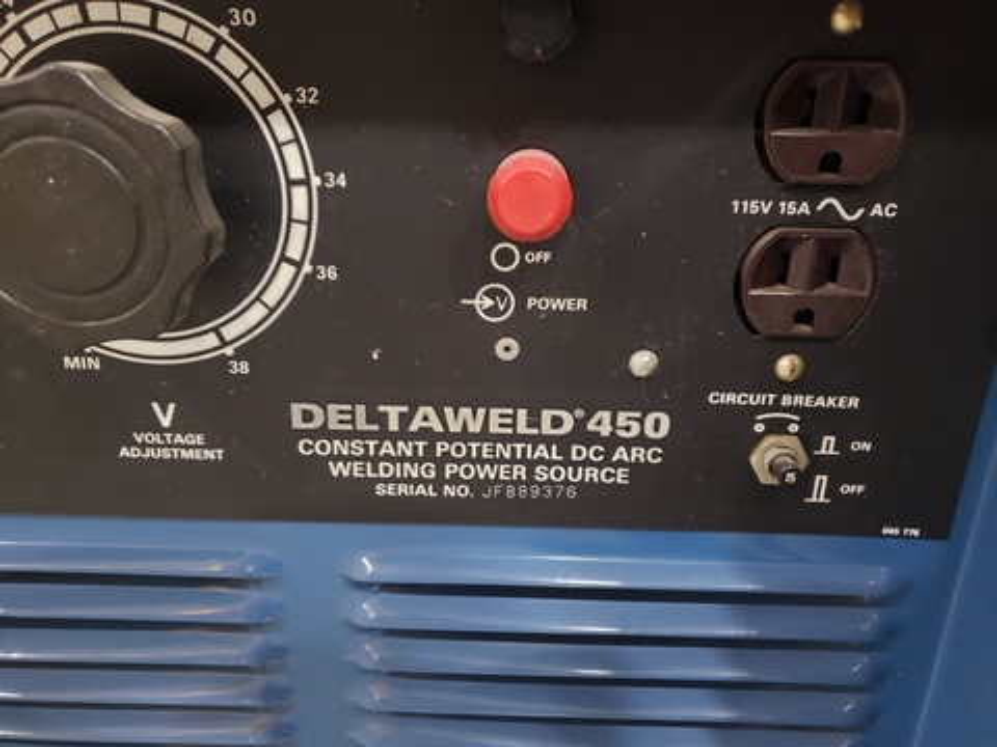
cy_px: 374
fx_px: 749
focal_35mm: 26
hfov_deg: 67.3
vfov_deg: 53.1
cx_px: 498
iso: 320
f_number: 1.5
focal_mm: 4.3
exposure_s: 1/10
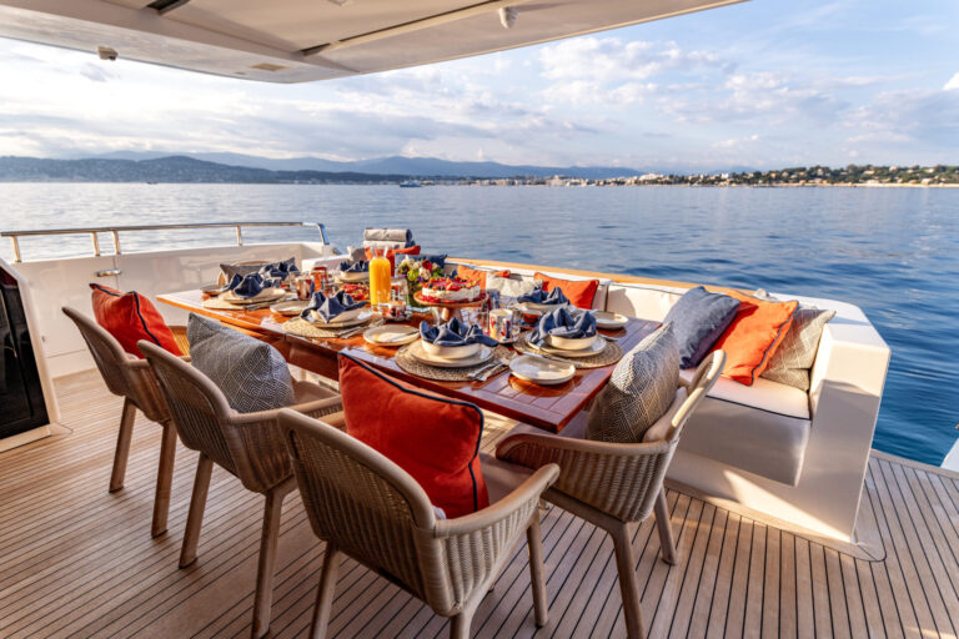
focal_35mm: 17
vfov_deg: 70.4
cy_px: 320
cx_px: 480
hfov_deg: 93.3
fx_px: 453
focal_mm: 17
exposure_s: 1/1600
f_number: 5
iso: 400
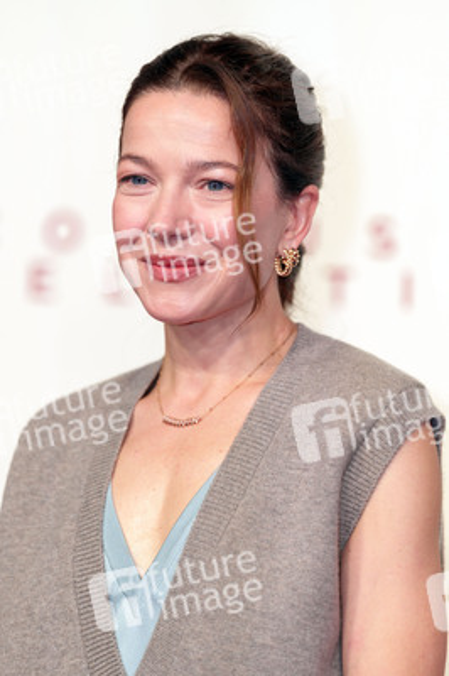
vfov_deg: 11.4
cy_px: 338
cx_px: 224
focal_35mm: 180
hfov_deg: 7.6
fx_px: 3373
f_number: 3.2
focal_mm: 180
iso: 320
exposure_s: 1/250
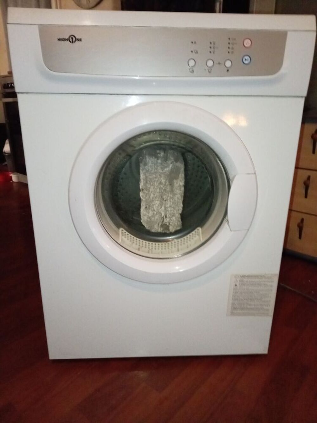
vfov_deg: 69.4
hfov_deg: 54.8
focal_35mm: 25
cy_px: 212
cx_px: 158
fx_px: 305
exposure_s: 1/16.7
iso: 1600
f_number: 1.8
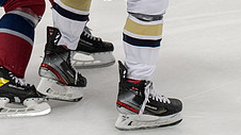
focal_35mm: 302
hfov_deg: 7.1
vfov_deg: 4.0
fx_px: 1929
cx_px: 147
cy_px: -81
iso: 2000
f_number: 3.2
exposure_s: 1/800
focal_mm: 70
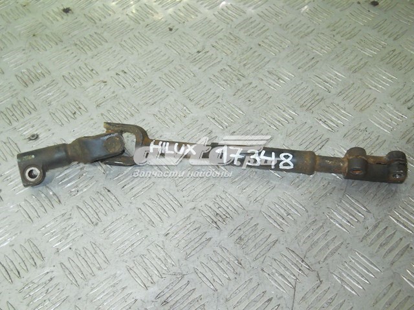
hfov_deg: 45.8
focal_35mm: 41
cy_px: 155
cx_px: 207
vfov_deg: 35.1
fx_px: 490
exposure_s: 1/30
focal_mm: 6.72
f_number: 3.1
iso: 200
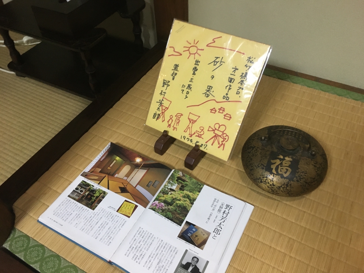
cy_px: 136
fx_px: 305
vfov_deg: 48.2
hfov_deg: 61.7
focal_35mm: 29
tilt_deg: -47.9
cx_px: 182
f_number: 2.2
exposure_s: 1/24
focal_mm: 4.15
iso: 200
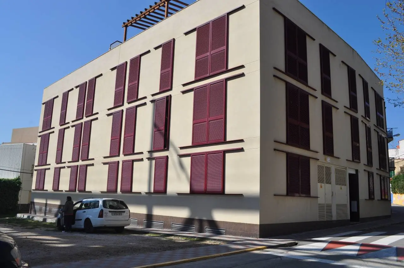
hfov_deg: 62.0
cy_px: 134
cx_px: 202
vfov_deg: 43.5
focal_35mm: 30
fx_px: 336
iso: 200
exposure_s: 1/400
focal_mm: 20
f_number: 10
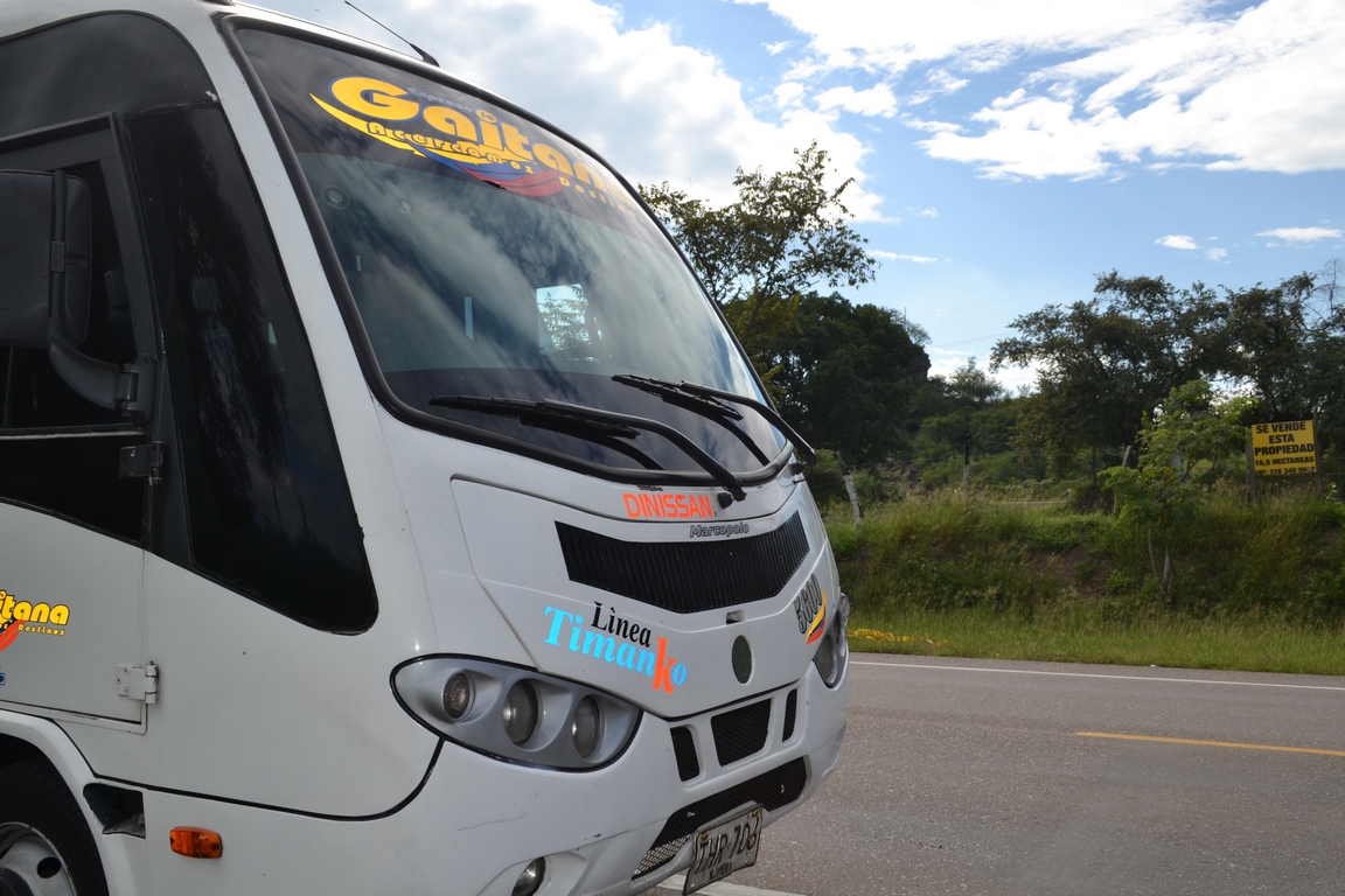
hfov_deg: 57.2
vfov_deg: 40.0
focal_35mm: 33
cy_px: 448
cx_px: 672
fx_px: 1233
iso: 100
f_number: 9
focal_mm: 22
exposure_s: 1/200
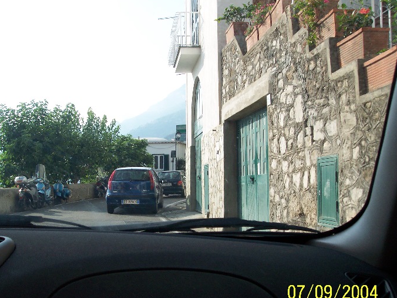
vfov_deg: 32.2
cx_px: 167
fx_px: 516
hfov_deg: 41.9
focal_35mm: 45
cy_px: 160
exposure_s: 1/350
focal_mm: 8
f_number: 4.8
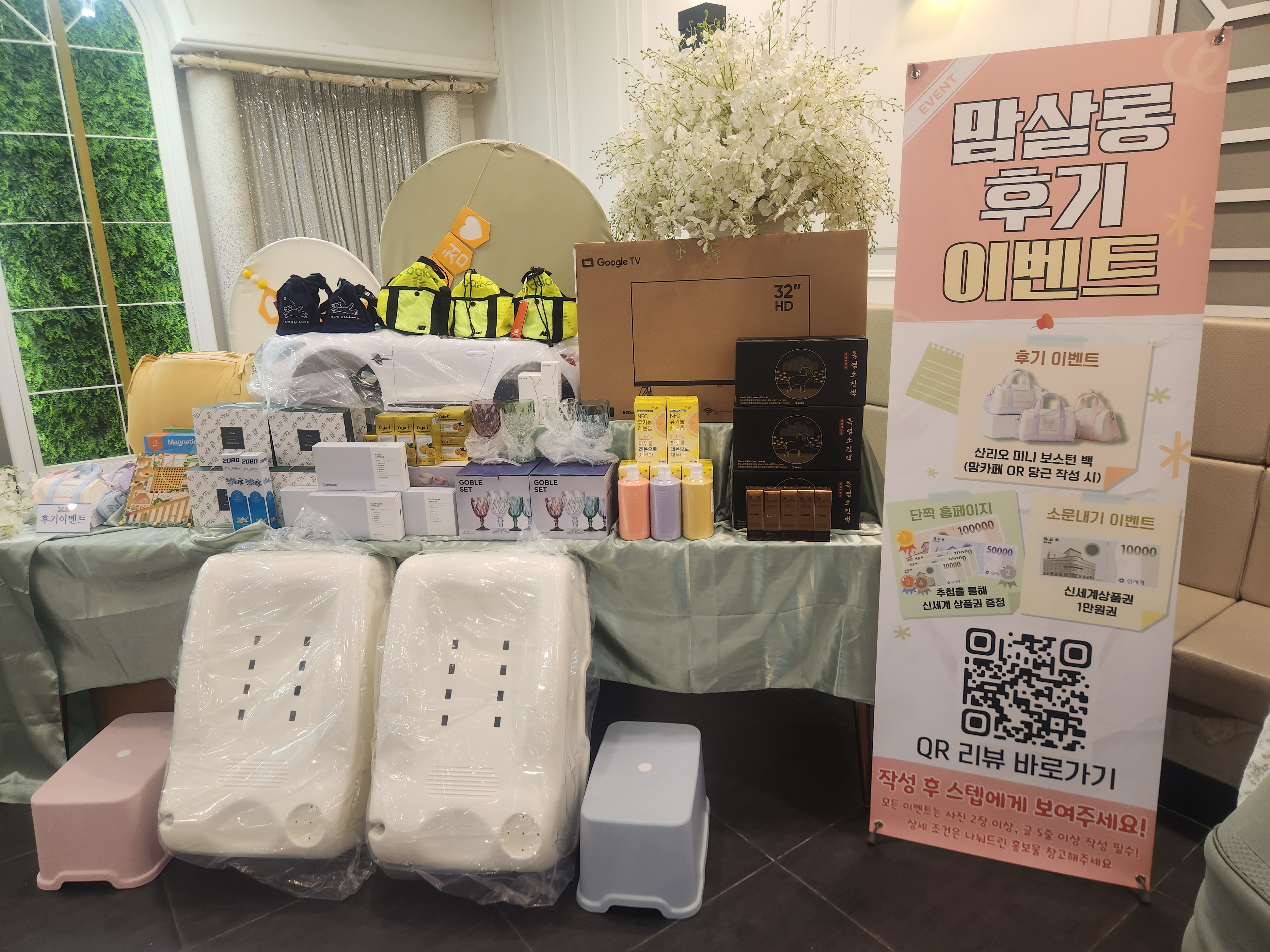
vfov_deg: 58.9
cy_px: 476
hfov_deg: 73.9
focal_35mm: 23
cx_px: 635
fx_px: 844
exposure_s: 1/60
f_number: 1.8
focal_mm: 5.4
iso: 125
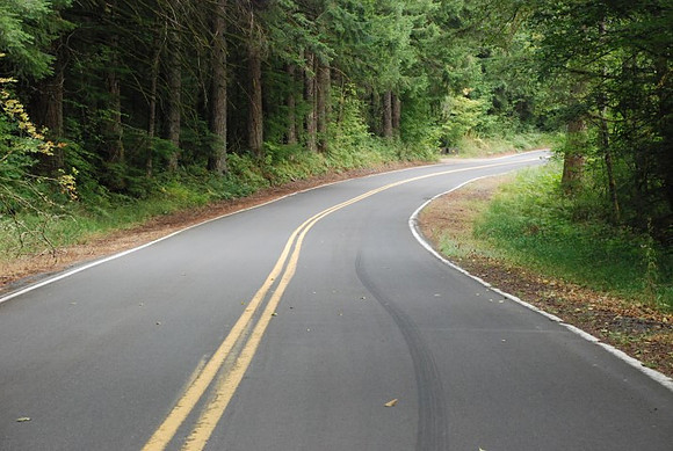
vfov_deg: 14.8
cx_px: 336
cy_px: 226
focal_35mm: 93
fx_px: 1742
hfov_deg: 21.9
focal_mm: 62
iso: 1600
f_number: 5.3
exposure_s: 1/160
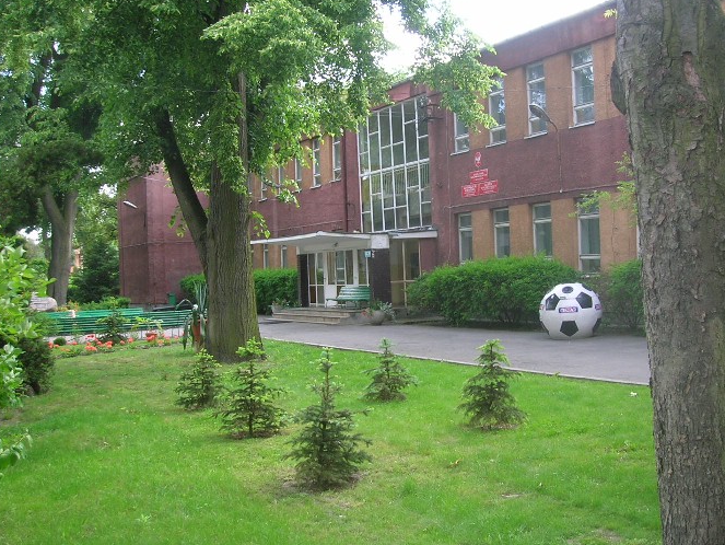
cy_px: 244
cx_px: 410
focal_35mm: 41
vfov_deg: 35.1
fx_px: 859
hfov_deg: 45.6
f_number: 4.9
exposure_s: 1/33
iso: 50
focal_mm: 5.7
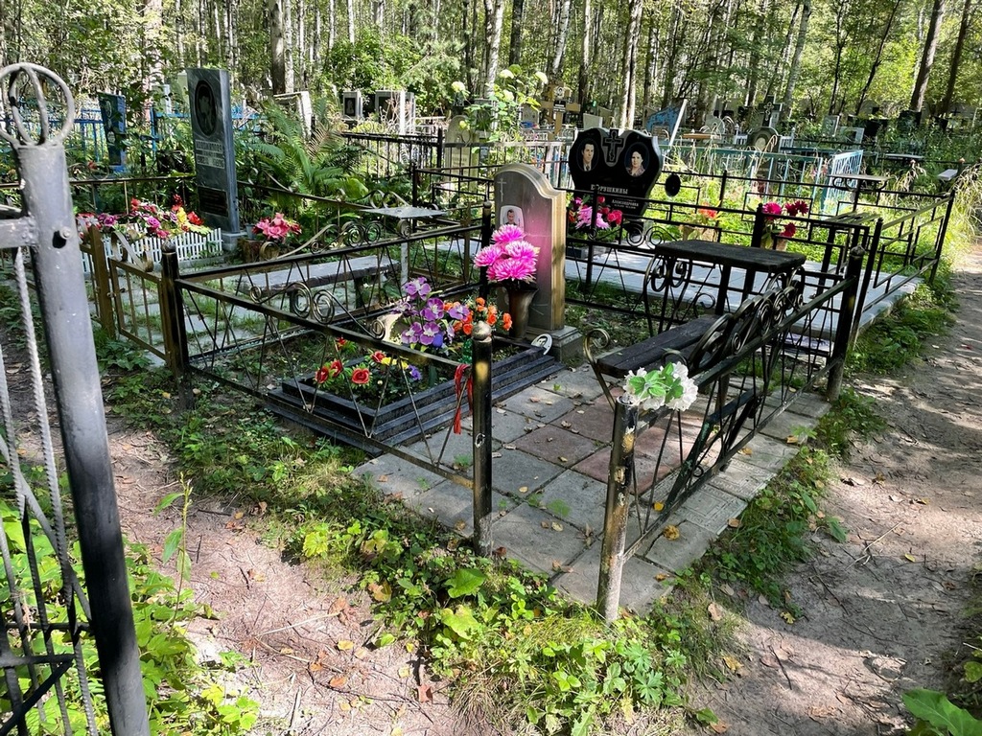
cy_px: 368
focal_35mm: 26
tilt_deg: -15.6
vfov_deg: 53.1
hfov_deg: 67.3
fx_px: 738
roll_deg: -1.3
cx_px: 491
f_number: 1.6
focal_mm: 4.2
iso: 32
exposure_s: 1/160
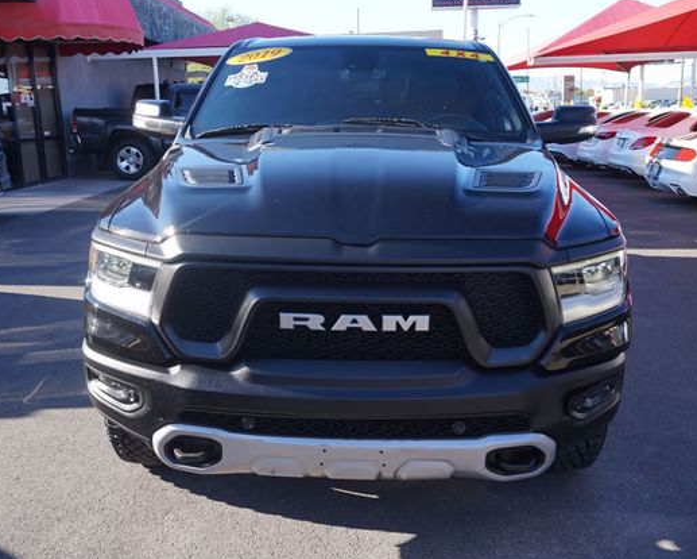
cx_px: 336
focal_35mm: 37
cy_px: 280
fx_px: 755
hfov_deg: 49.6
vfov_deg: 40.6
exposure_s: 1/80
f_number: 6.3
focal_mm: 21
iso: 100
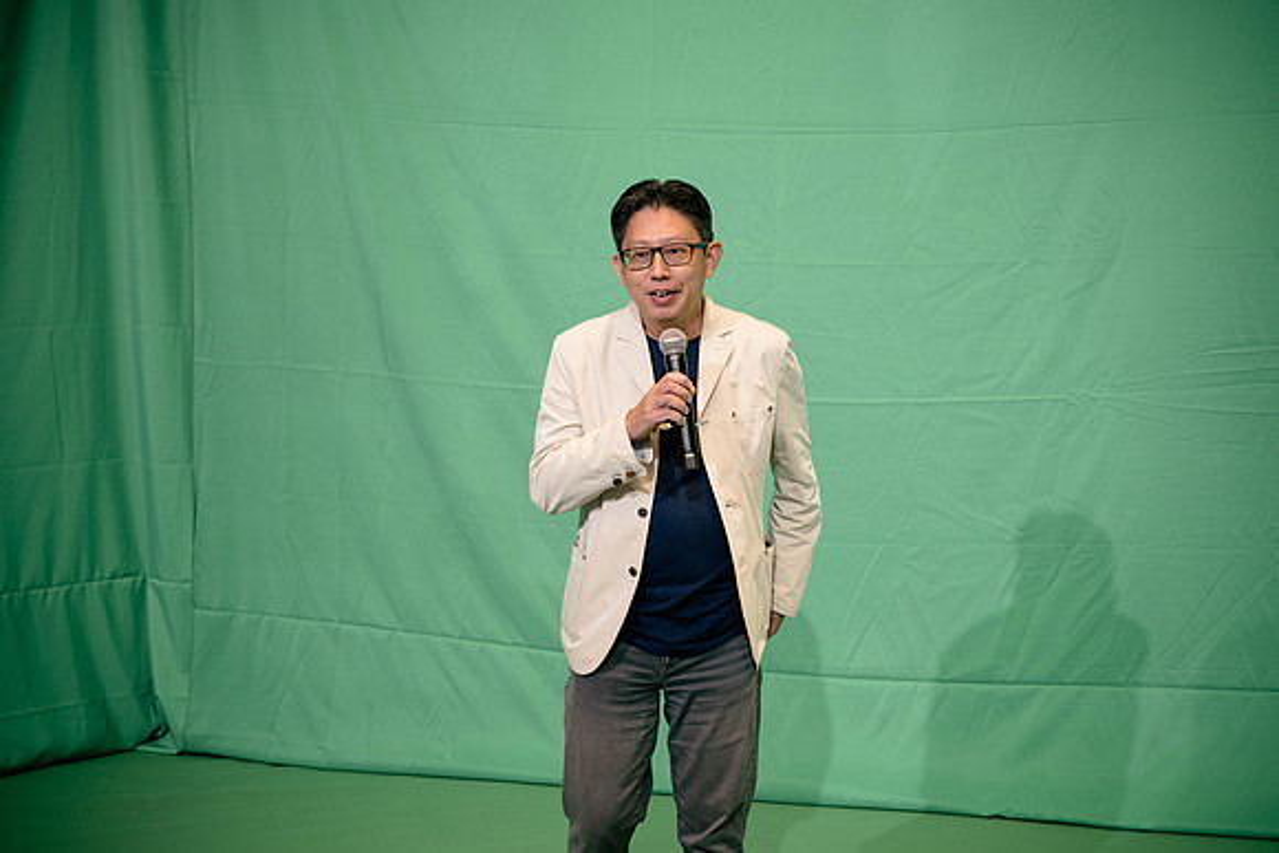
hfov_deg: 37.5
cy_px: 426
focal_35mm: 53
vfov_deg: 25.5
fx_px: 1885
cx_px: 640
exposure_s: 1/160
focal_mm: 25
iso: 320
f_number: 2
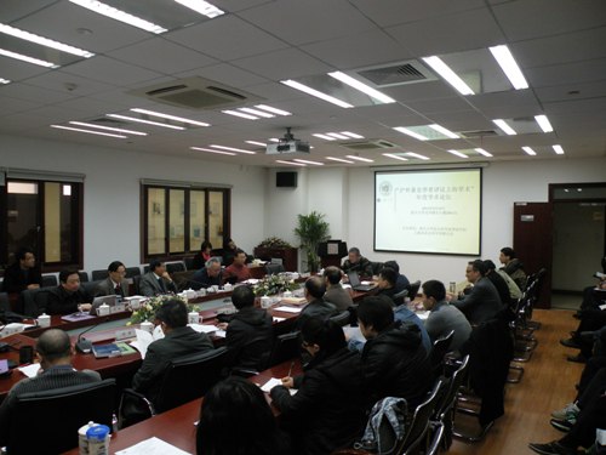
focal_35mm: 27
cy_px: 228
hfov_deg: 65.3
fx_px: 473
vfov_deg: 51.4
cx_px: 303
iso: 284
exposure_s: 1/60
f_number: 2.8
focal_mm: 4.7
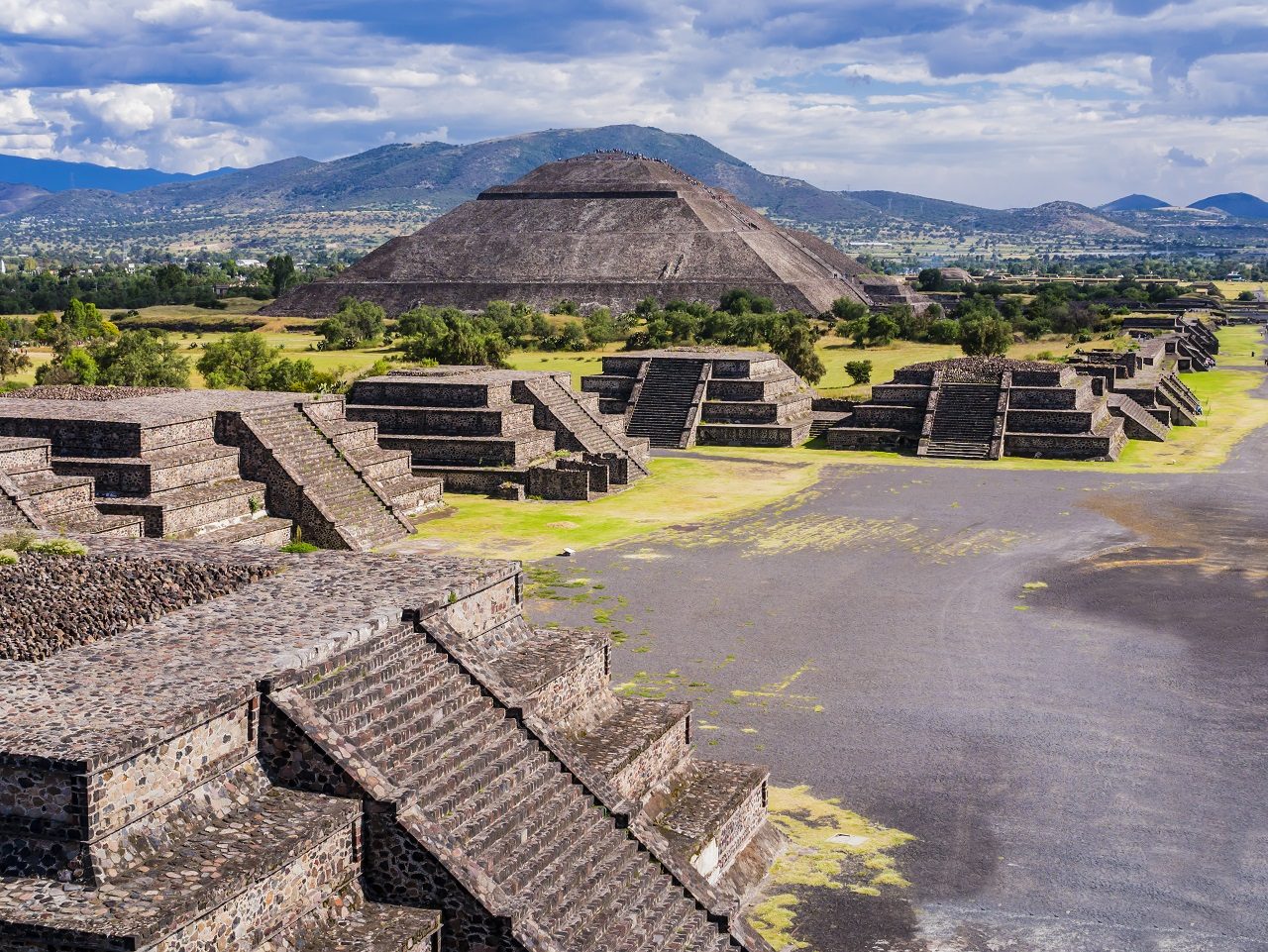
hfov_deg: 38.2
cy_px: 476
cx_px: 634
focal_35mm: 50
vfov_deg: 29.1
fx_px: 1832
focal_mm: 25
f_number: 7.1
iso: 160
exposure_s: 1/320
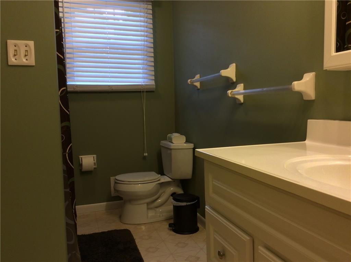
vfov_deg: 44.0
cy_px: 131
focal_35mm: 32
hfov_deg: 56.9
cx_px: 176
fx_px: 324
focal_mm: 3.3
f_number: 2.4
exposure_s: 1/24
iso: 50
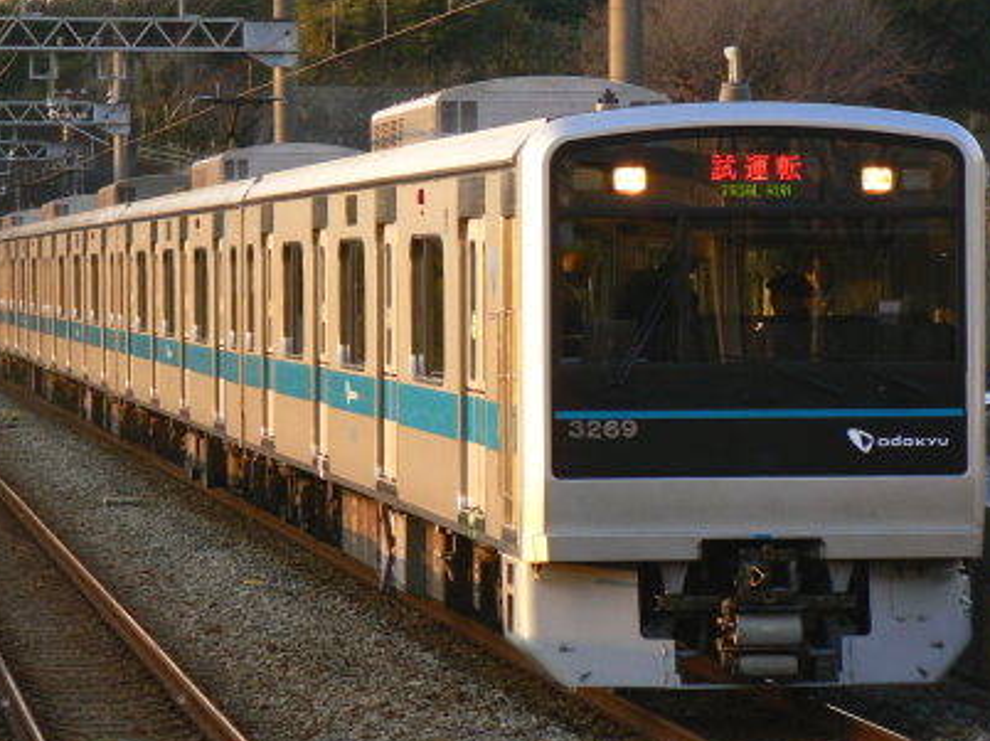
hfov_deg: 11.5
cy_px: 354
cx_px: 473
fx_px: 4916
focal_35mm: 172
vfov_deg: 8.6
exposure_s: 1/320
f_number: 3.3
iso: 200
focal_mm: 24.1
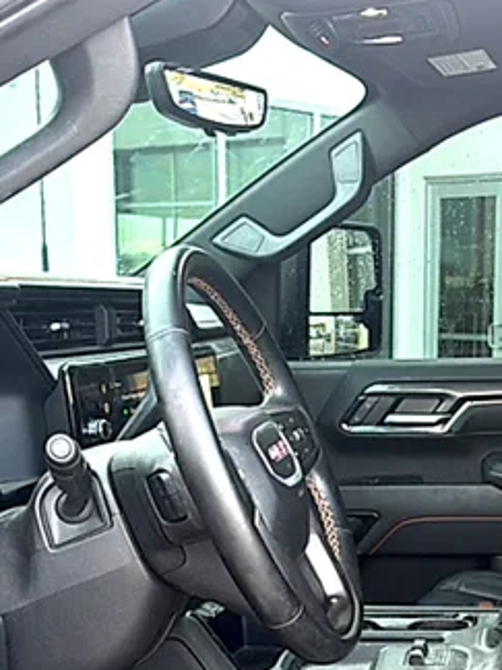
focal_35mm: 54
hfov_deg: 26.3
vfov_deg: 35.1
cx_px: 434
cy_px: 464
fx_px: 1044
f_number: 1.78
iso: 80
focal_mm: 6.76
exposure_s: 1/40
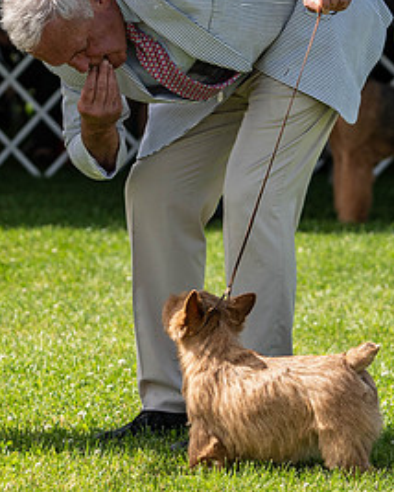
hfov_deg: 5.3
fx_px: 4280
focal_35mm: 294
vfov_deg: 6.6
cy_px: 80
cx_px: 189
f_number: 4
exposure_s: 1/2000
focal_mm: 109
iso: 500
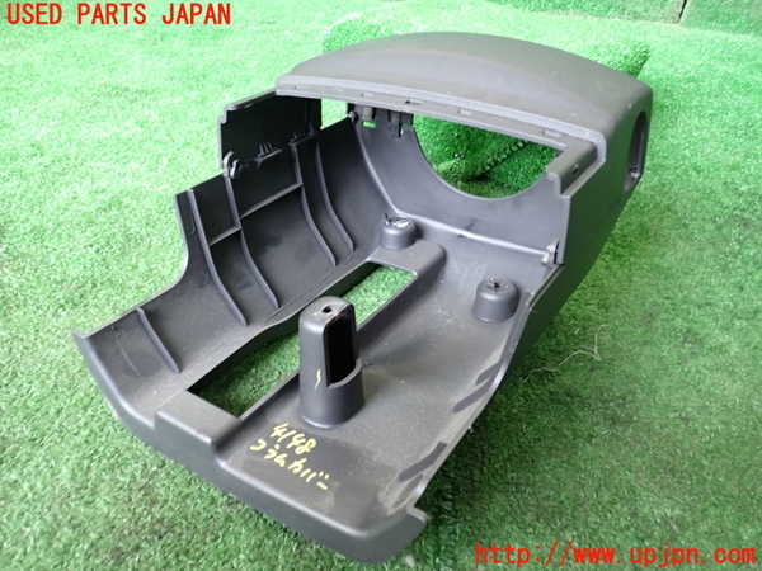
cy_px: 286
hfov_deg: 60.0
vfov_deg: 46.8
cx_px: 381
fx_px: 660
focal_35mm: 30
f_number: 2.3
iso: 200
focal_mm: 5.4
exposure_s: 1/30
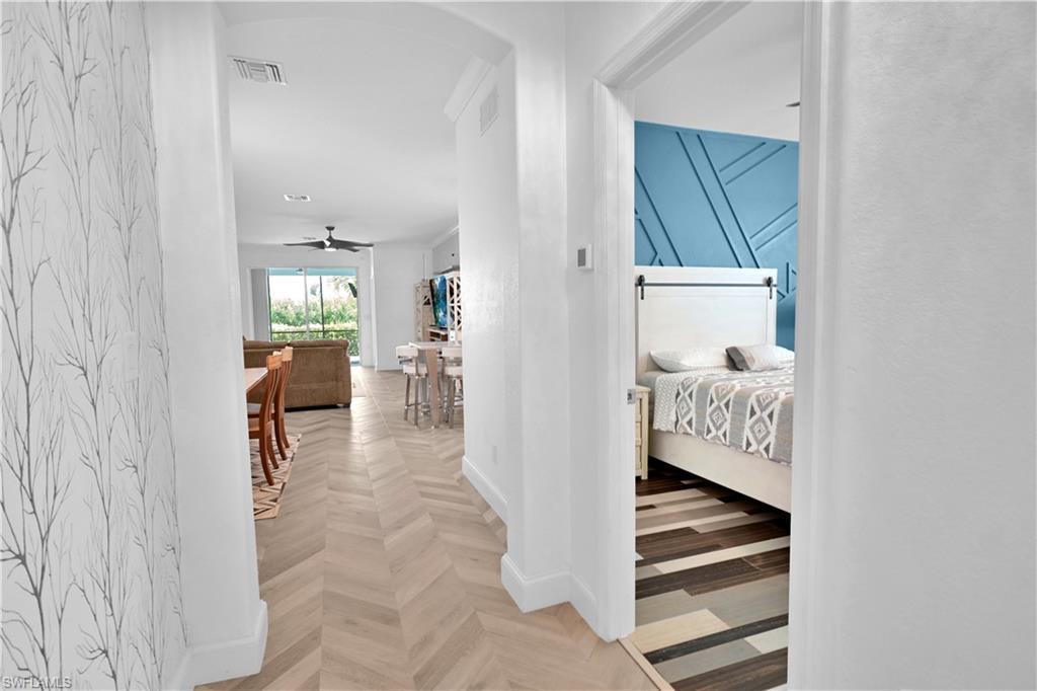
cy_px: 346
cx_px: 518
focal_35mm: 18
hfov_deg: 90.0
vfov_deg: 67.3
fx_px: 518
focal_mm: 12
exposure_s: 1/20
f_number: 3.5
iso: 250
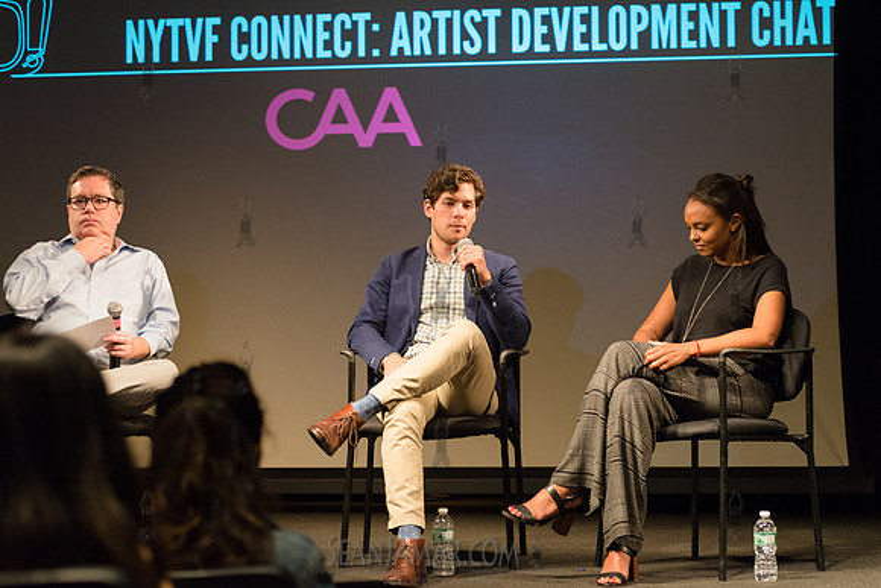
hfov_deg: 25.4
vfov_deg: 17.1
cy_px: 294
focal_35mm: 80
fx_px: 1958
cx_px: 440
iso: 2500
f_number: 4
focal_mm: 80
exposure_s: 1/100
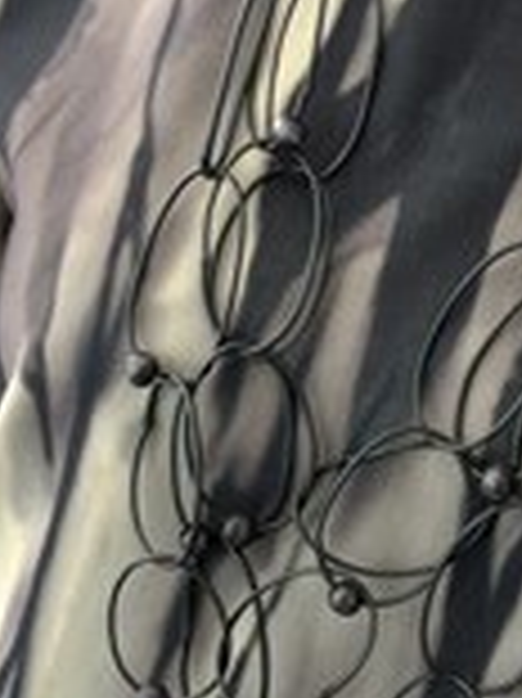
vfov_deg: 15.4
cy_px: 335
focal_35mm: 128
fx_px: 2577
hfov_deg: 11.6
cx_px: 184
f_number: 1.78
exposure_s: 1/144
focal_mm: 6.76
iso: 100
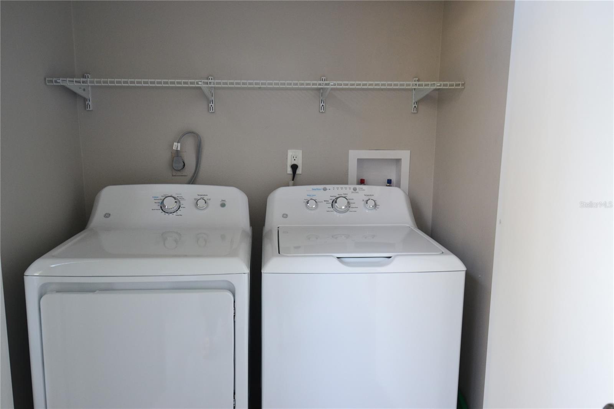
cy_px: 204
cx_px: 307
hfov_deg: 67.4
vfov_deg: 47.9
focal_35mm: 27
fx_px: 460
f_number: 4.5
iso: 800
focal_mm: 18
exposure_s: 1/40
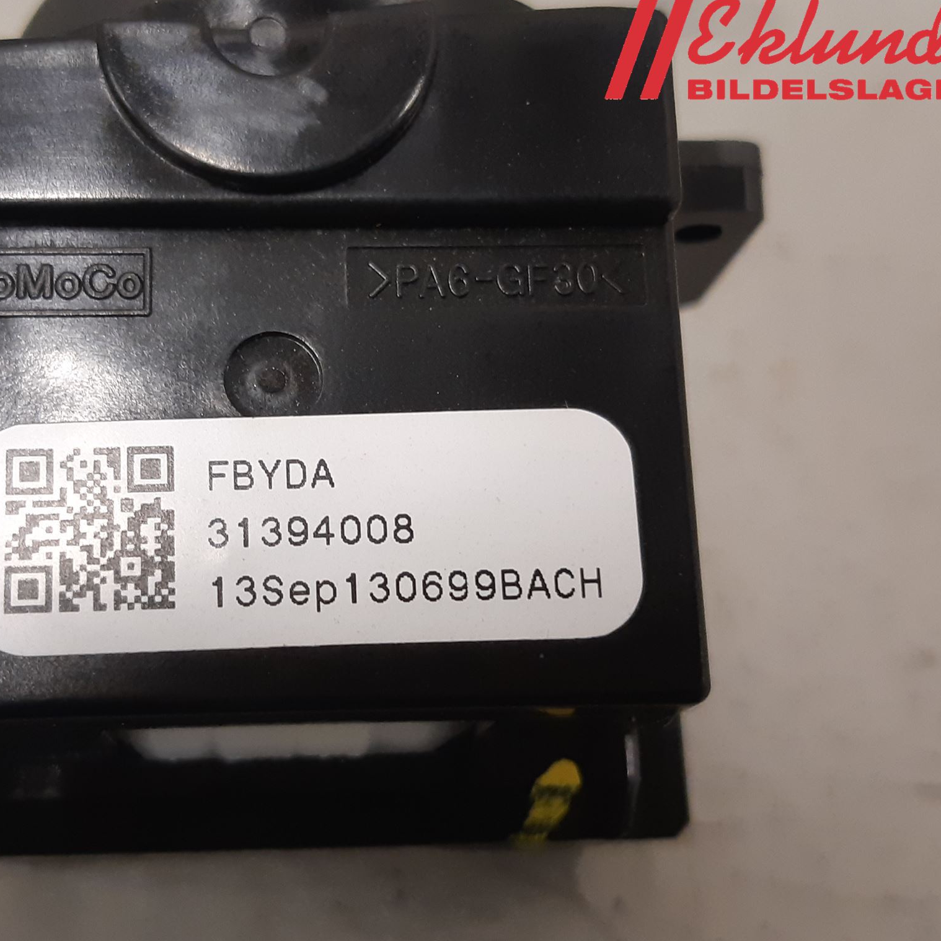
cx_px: 350
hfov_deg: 52.0
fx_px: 953
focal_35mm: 31
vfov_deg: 52.5
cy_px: 470
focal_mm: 3.93
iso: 200
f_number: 1.7
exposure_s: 1/50
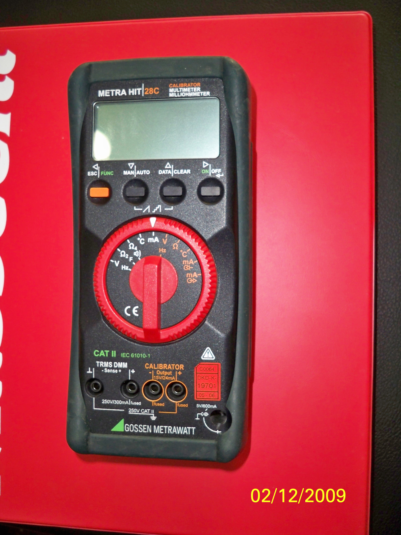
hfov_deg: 40.7
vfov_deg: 52.6
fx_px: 541
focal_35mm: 35
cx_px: 200
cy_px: 268
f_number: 3.1
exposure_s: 1/60
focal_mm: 6.3
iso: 200
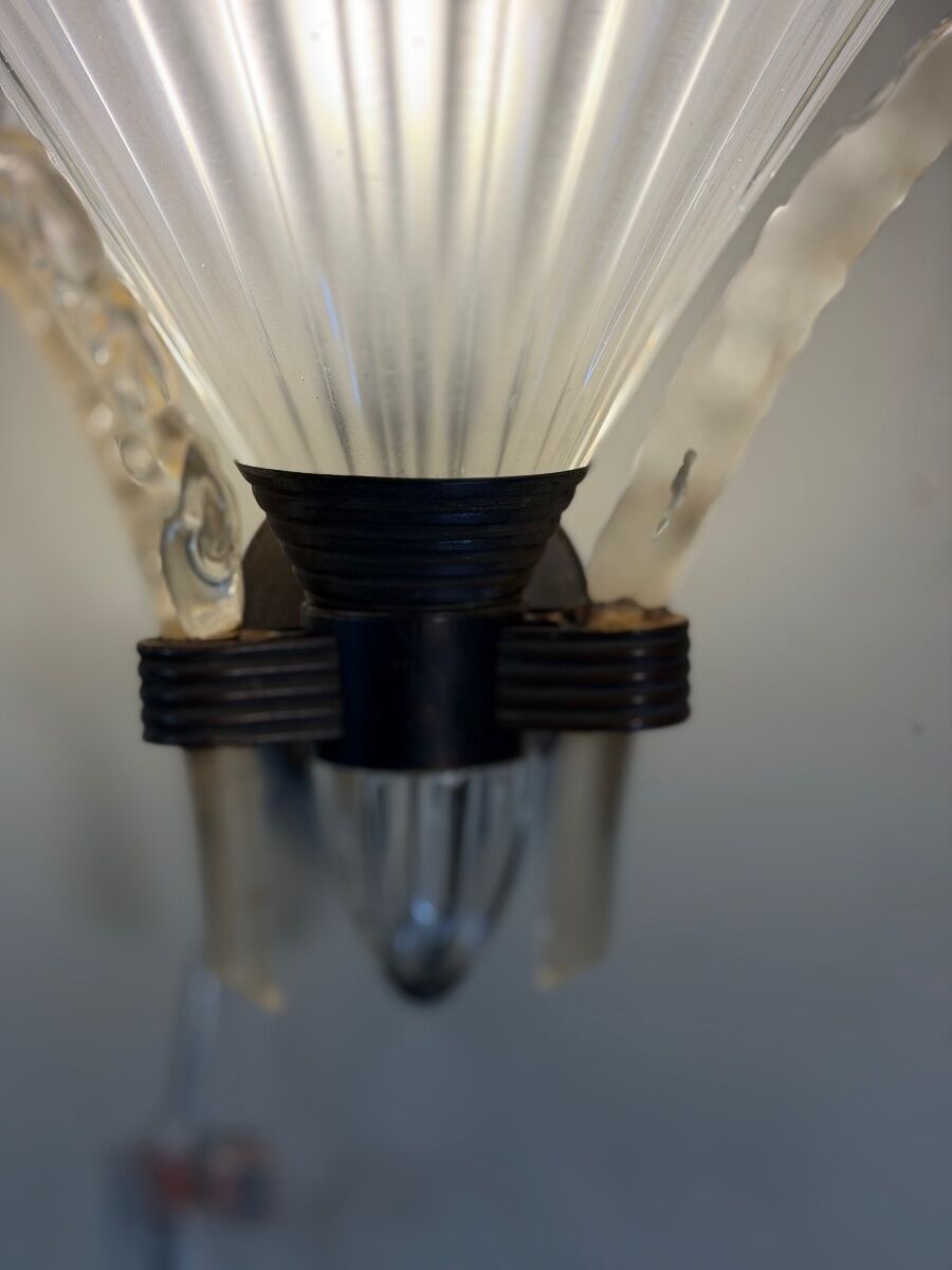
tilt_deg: +5.1
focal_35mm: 48
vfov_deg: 39.7
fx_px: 1760
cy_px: 635
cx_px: 476
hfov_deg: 30.3
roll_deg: +1.2
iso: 50
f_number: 1.78
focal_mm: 6.76
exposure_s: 1/153
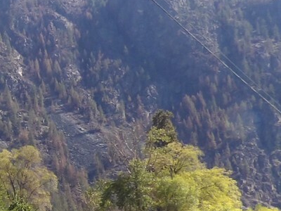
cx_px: -225
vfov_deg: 13.2
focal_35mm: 112
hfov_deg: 15.2
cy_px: 160
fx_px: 909
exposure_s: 1/171
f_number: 5.9
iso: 100
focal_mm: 5
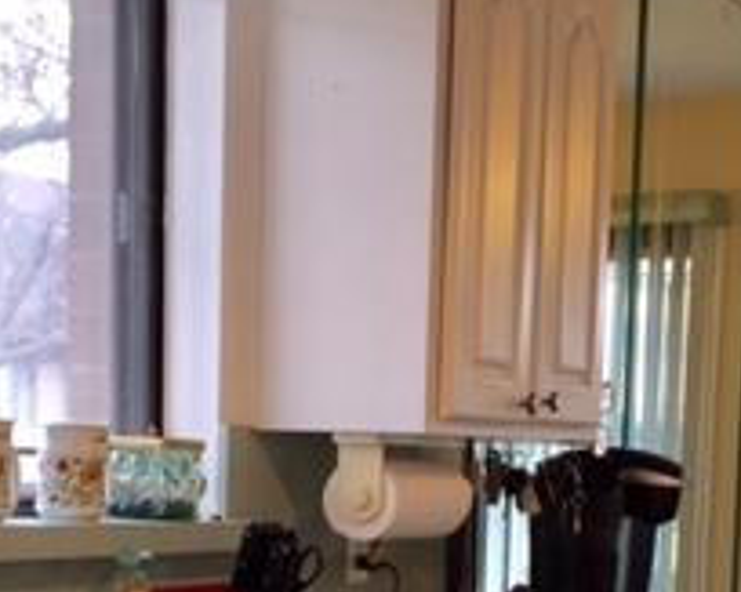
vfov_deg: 16.5
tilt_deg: -7.3
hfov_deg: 21.5
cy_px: 712
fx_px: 1951
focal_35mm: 89
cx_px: 309
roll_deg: -1.8
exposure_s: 1/32
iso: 32
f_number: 2.2
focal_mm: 4.15
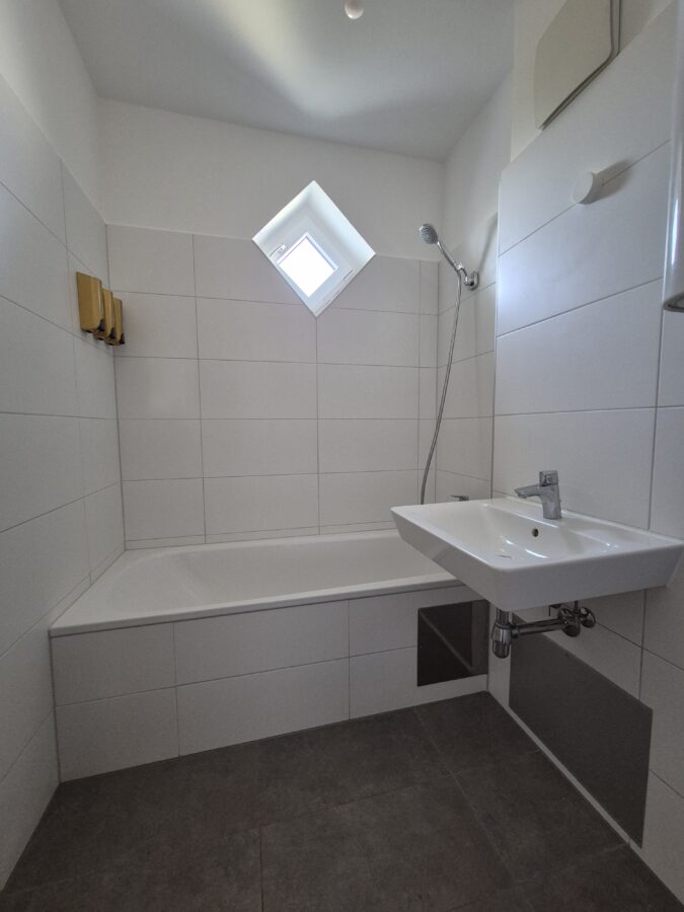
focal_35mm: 13
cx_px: 342
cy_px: 456
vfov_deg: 106.2
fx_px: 343
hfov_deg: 89.9
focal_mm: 2.2
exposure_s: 1/50
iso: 500
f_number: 2.2
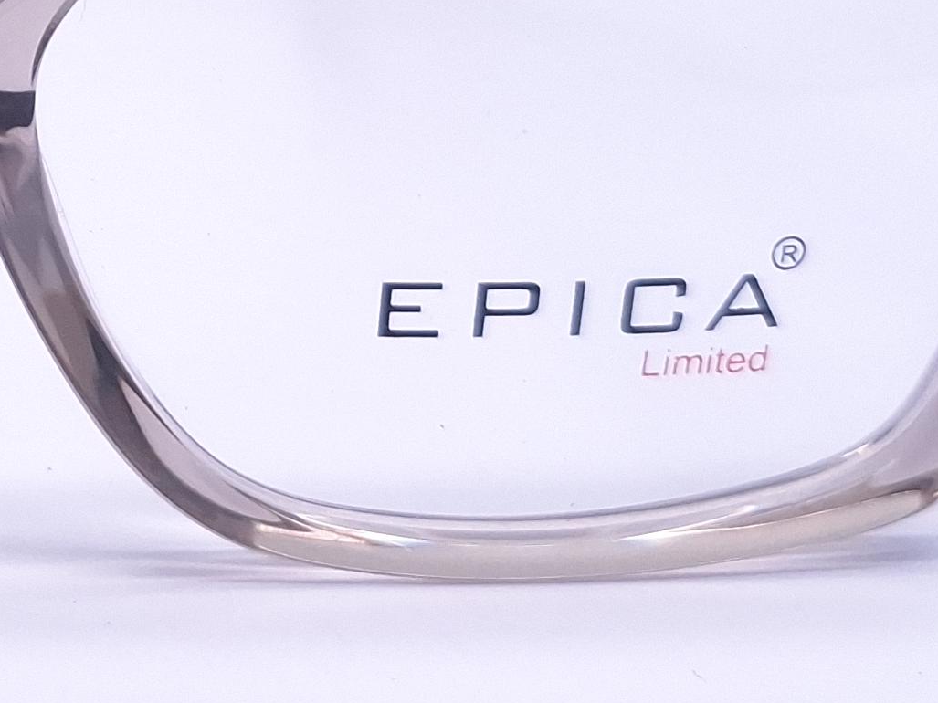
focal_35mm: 86
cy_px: 65
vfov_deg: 16.9
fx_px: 2330
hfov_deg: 21.0
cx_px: -235
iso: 250
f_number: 1.8
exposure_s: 1/1500
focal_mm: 5.54
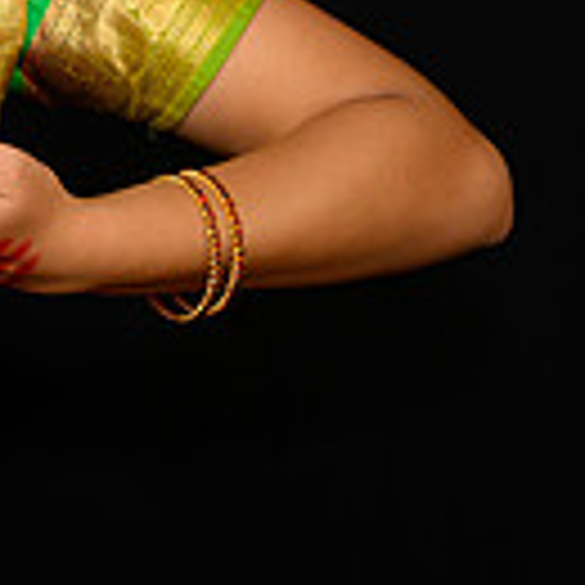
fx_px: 5086
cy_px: -160
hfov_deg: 6.5
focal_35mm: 266
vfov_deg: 6.5
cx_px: -230
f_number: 5
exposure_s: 1/125
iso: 800
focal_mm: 70
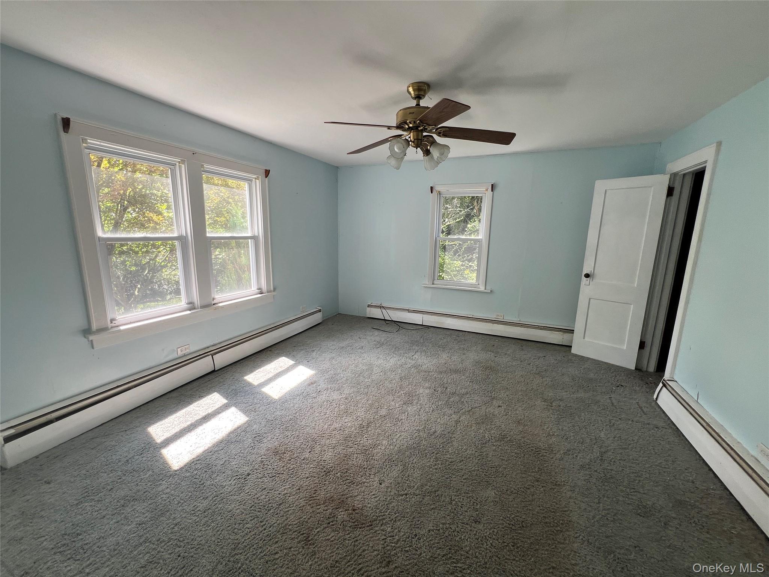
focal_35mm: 13
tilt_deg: -10.5
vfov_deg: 89.9
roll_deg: -2.1
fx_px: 289
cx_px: 384
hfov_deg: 106.2
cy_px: 288
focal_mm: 1.57
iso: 40
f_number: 1.8
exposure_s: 1/99
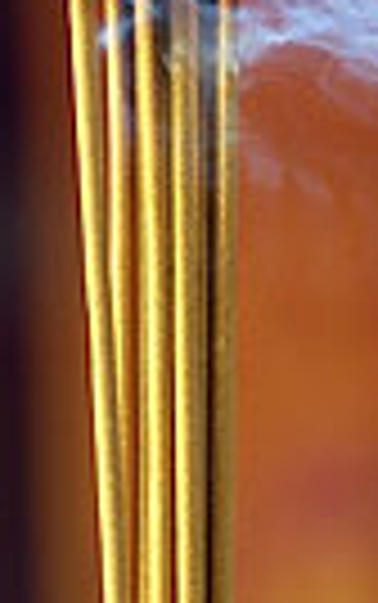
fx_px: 15587
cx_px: 446
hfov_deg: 1.4
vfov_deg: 2.2
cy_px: 218
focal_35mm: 948
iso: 200
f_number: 5.3
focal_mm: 185
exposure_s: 1/100
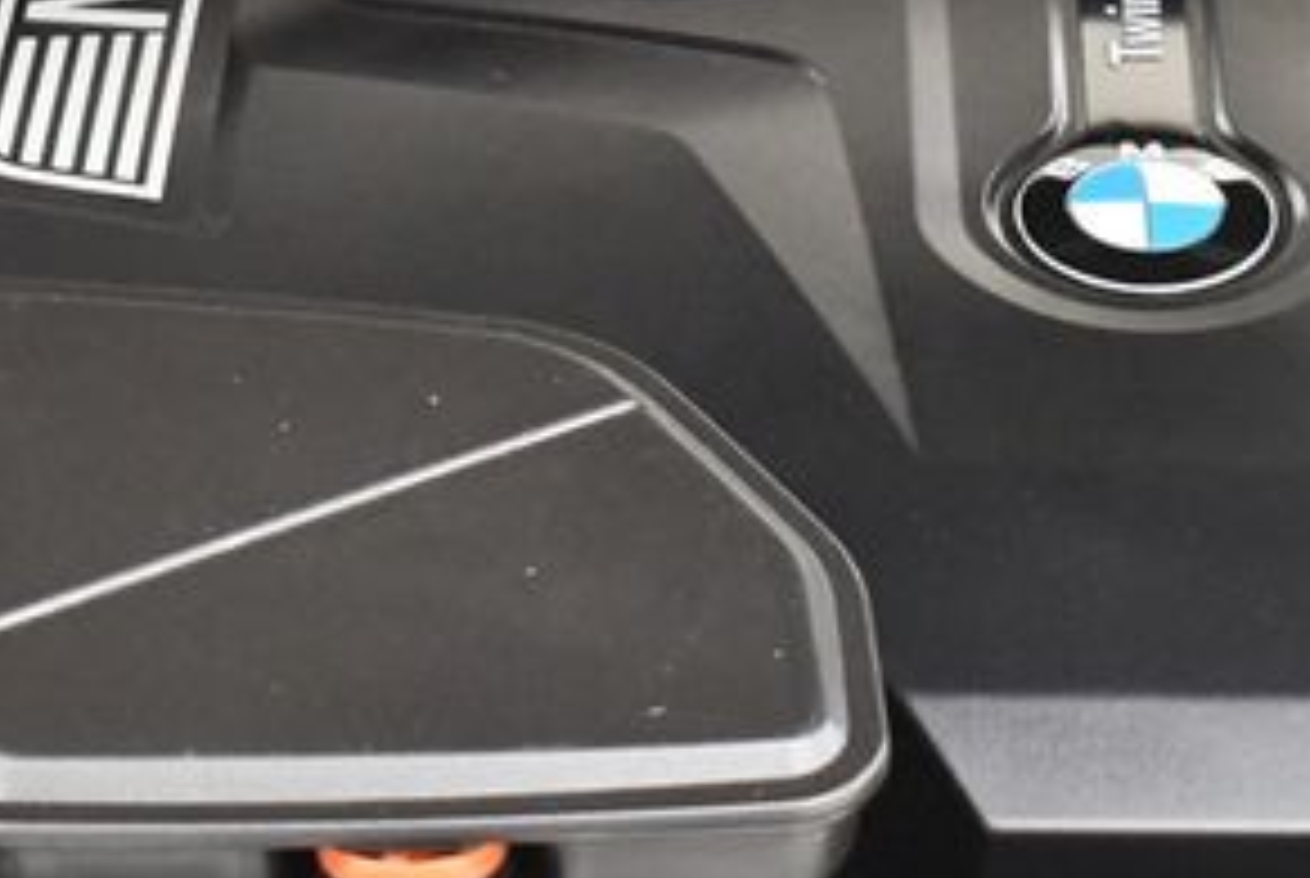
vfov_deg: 8.2
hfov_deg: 12.3
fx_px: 6086
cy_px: 230
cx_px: 918
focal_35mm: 167
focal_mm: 38
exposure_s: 1/60
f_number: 4.8
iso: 5600
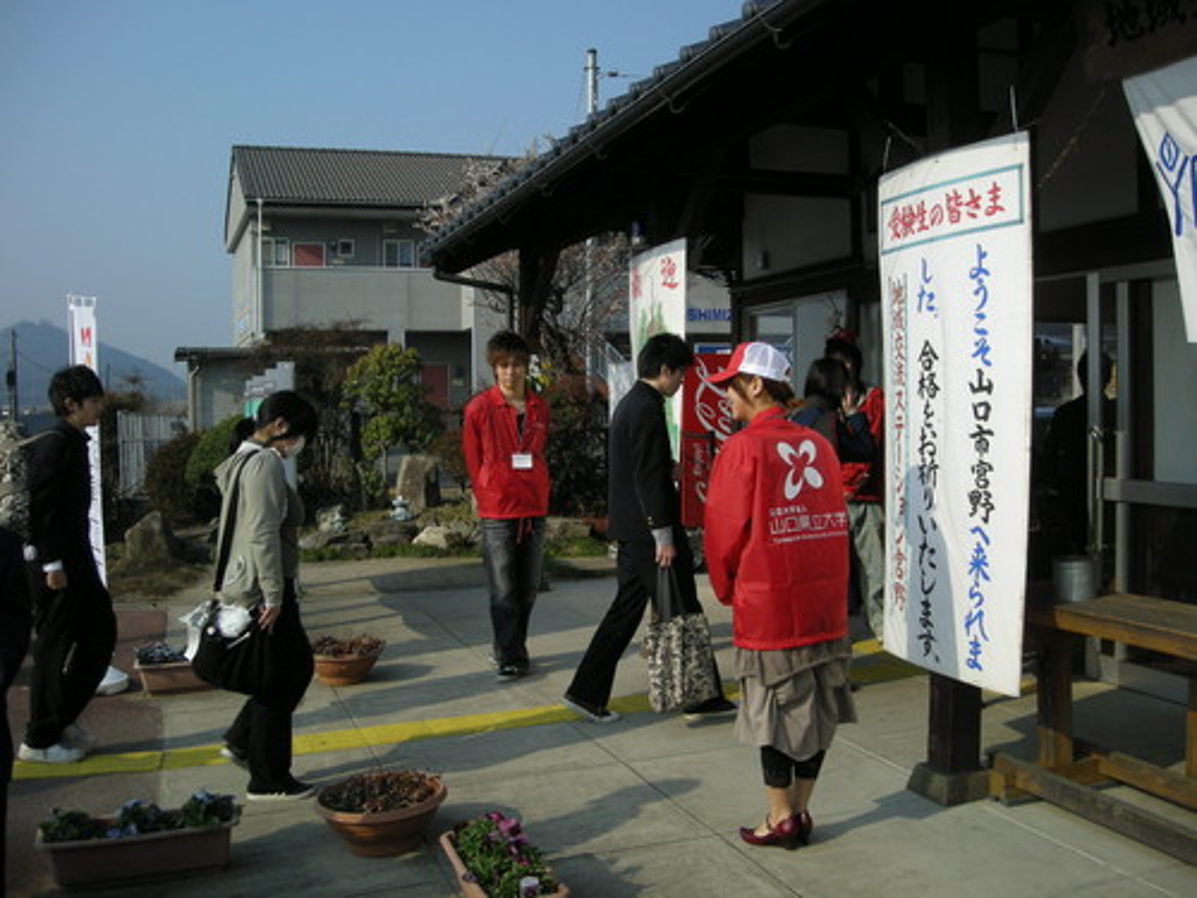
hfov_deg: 52.6
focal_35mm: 35
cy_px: 449
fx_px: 1210
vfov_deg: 40.7
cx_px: 598
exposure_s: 1/254
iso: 50
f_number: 5.7
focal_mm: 5.7
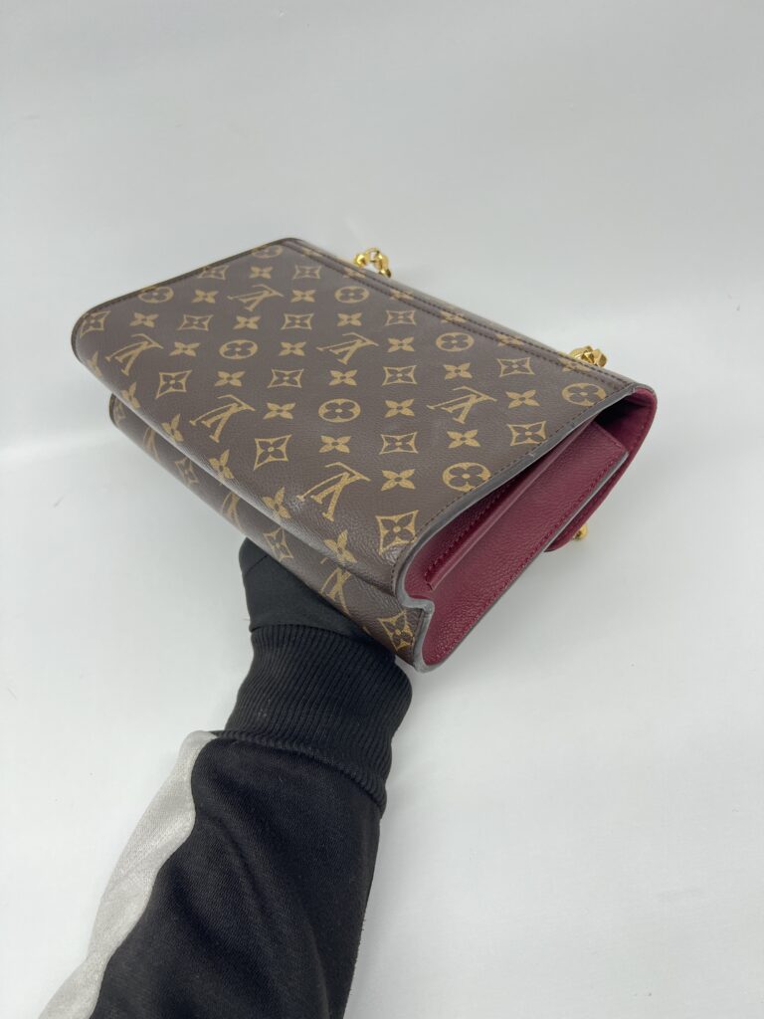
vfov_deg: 67.3
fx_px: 765
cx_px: 382
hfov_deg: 53.1
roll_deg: +10.8
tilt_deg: -43.8
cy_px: 510
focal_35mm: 26
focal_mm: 5.7
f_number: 1.5
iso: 80
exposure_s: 1/100
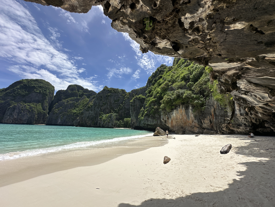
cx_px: 138
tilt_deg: +12.9
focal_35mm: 14
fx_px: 111
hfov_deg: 102.1
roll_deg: -2.5
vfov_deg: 85.7
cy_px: 104
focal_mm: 2.22
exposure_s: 1/2618
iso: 50
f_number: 2.2
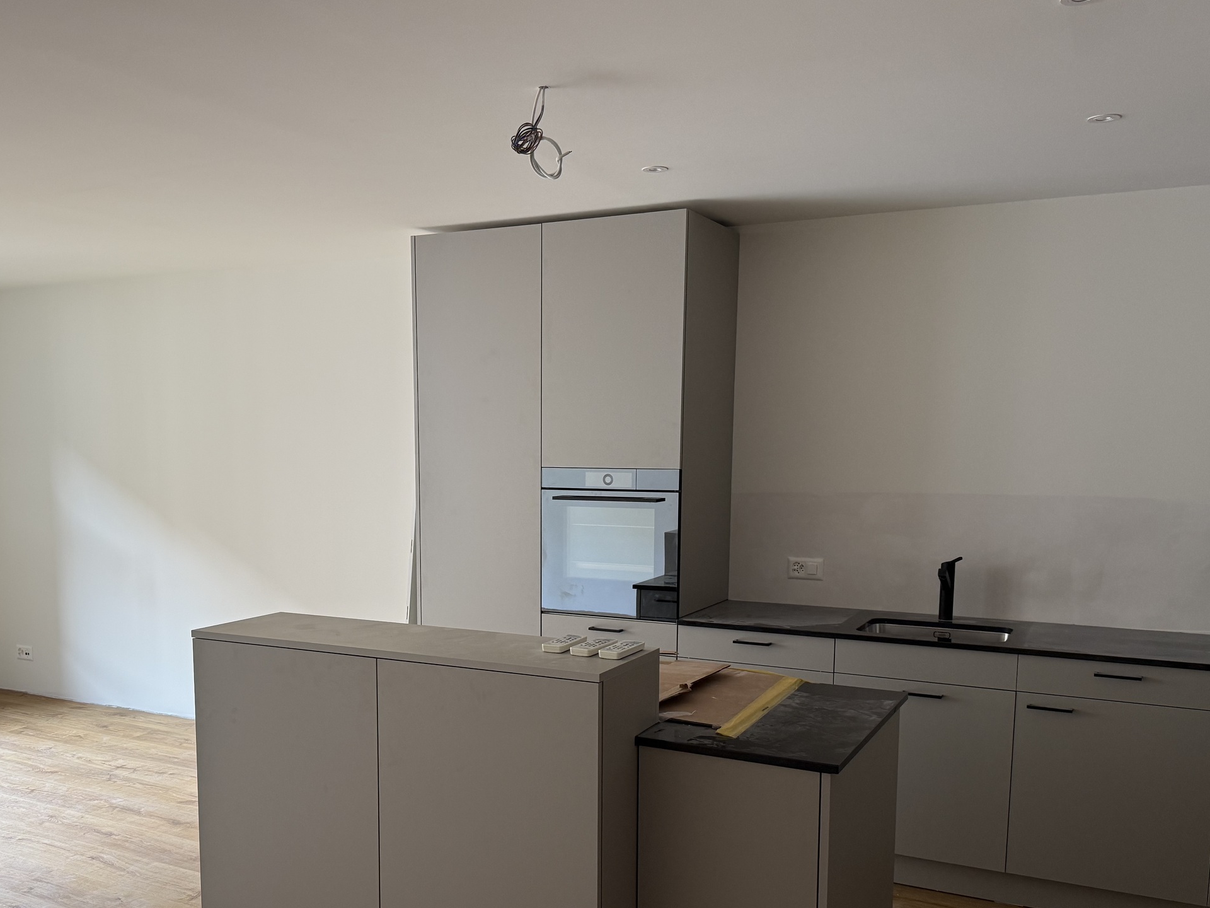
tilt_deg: -7.6
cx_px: 537
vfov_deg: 43.7
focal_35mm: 32
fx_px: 1119
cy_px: 585
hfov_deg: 56.7
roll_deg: +0.0
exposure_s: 1/86
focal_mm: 6.76
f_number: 1.78
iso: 200
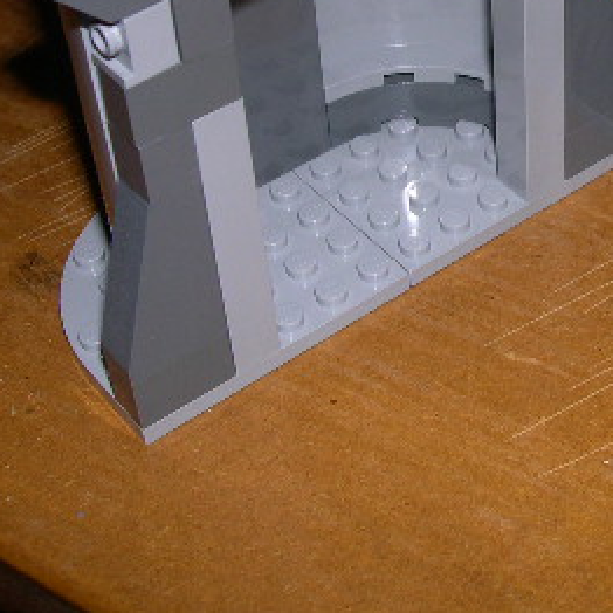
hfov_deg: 20.5
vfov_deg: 20.8
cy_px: 96
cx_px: 615
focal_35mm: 82
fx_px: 1643
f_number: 7.6
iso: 100
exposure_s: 1/60
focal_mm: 8
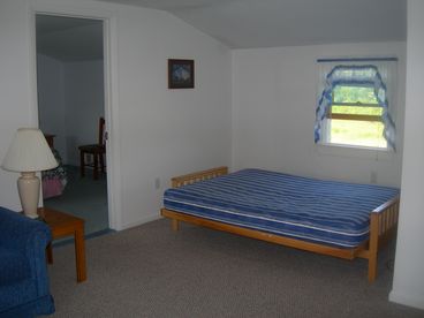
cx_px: 212
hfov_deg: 49.0
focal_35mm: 38
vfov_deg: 37.7
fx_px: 465
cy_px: 159
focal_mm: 7.8
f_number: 2.8
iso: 58
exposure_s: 1/60.1
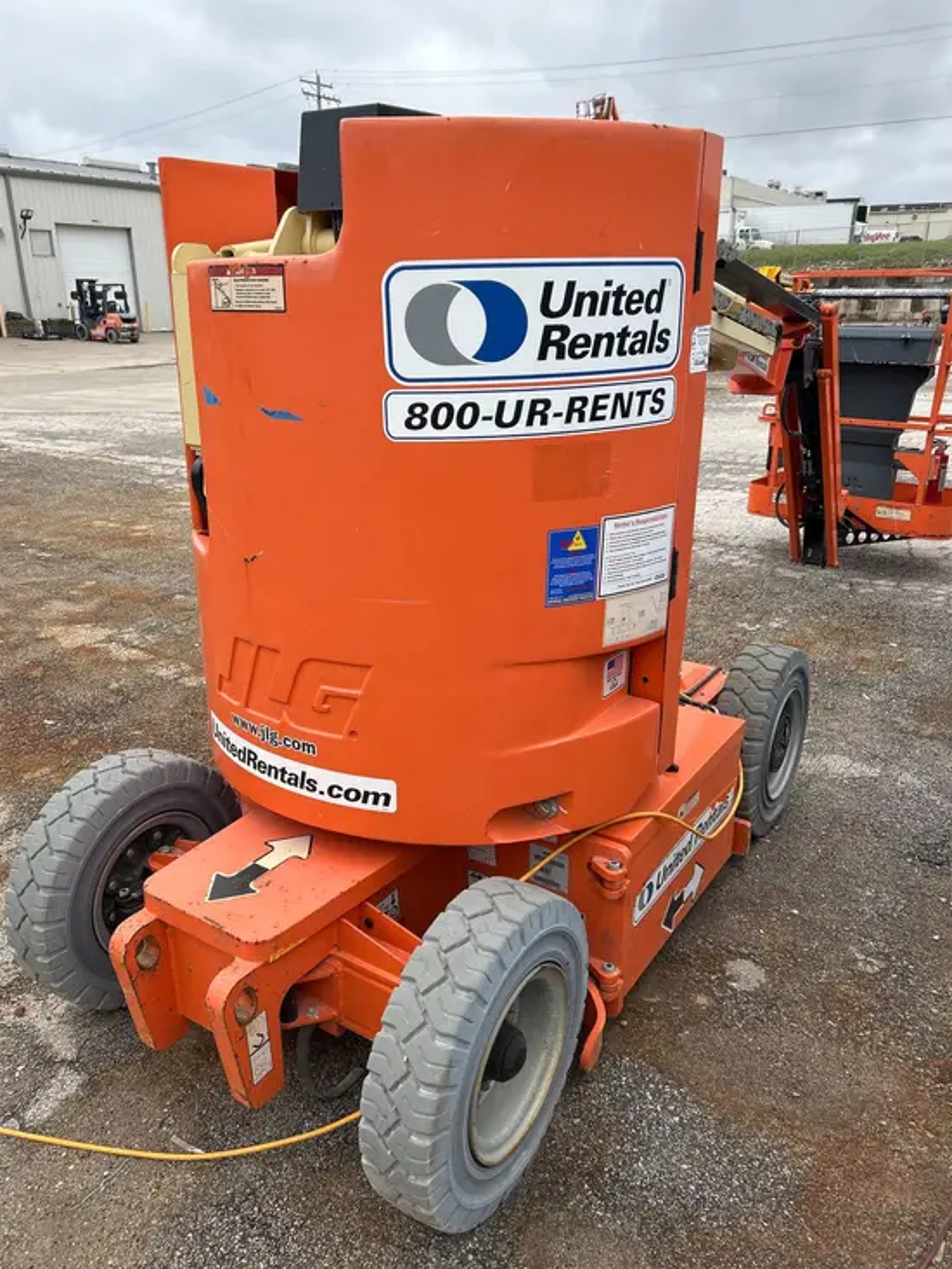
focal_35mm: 26
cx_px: 476
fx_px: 953
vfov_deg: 67.3
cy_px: 634
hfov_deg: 53.1
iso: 50
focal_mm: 5.7
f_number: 1.5
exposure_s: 1/1344
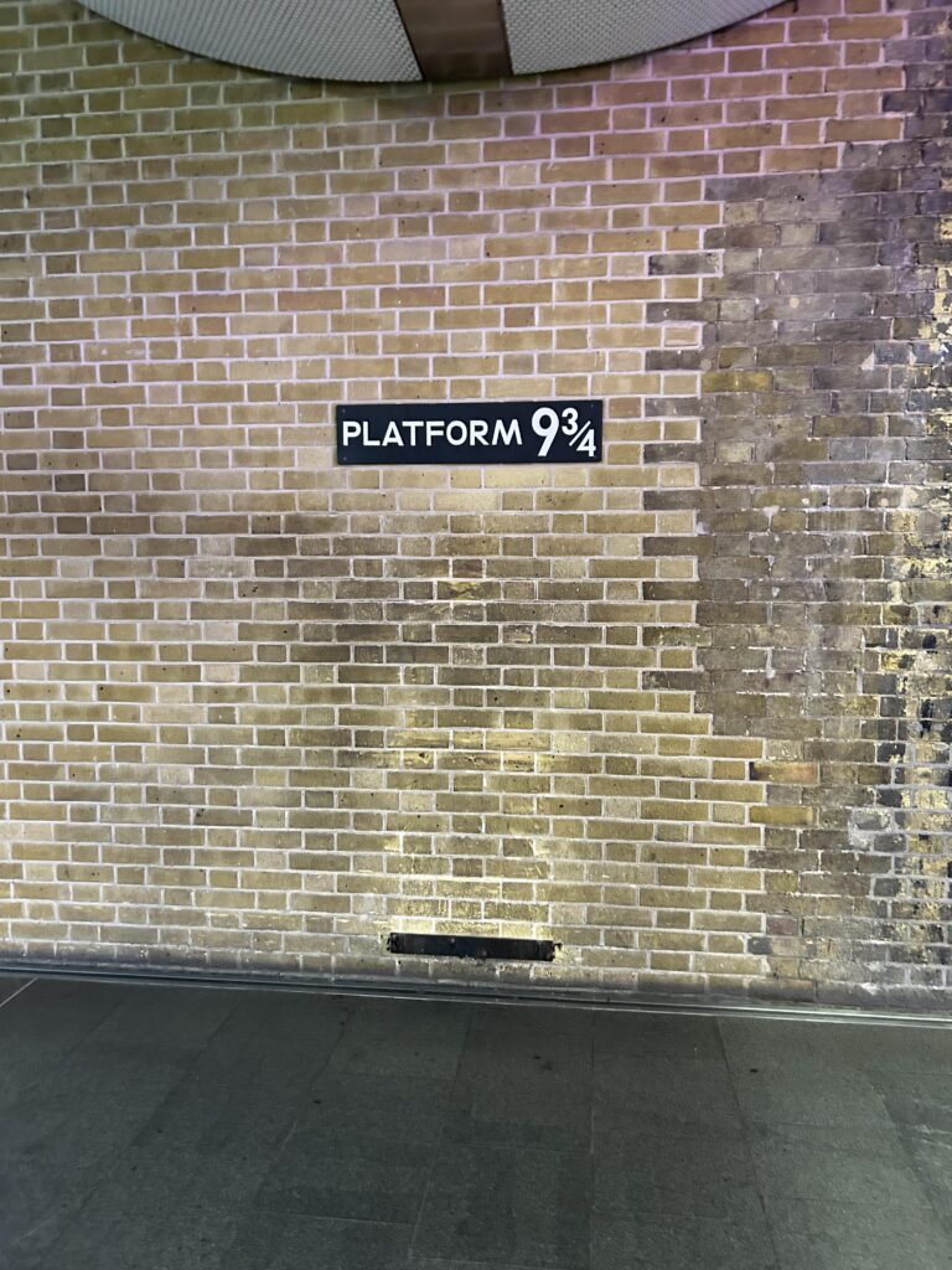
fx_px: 953
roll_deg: -1.2
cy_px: 635
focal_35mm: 26
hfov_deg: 53.1
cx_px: 476
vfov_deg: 67.3
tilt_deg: -7.0
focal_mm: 5.7
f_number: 1.5
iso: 400
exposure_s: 1/33
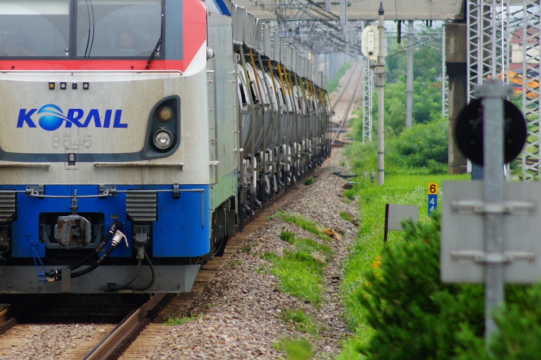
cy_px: 91
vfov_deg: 2.3
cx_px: 151
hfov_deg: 3.4
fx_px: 9012
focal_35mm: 600
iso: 200
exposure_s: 1/500
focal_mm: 200
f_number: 5.6
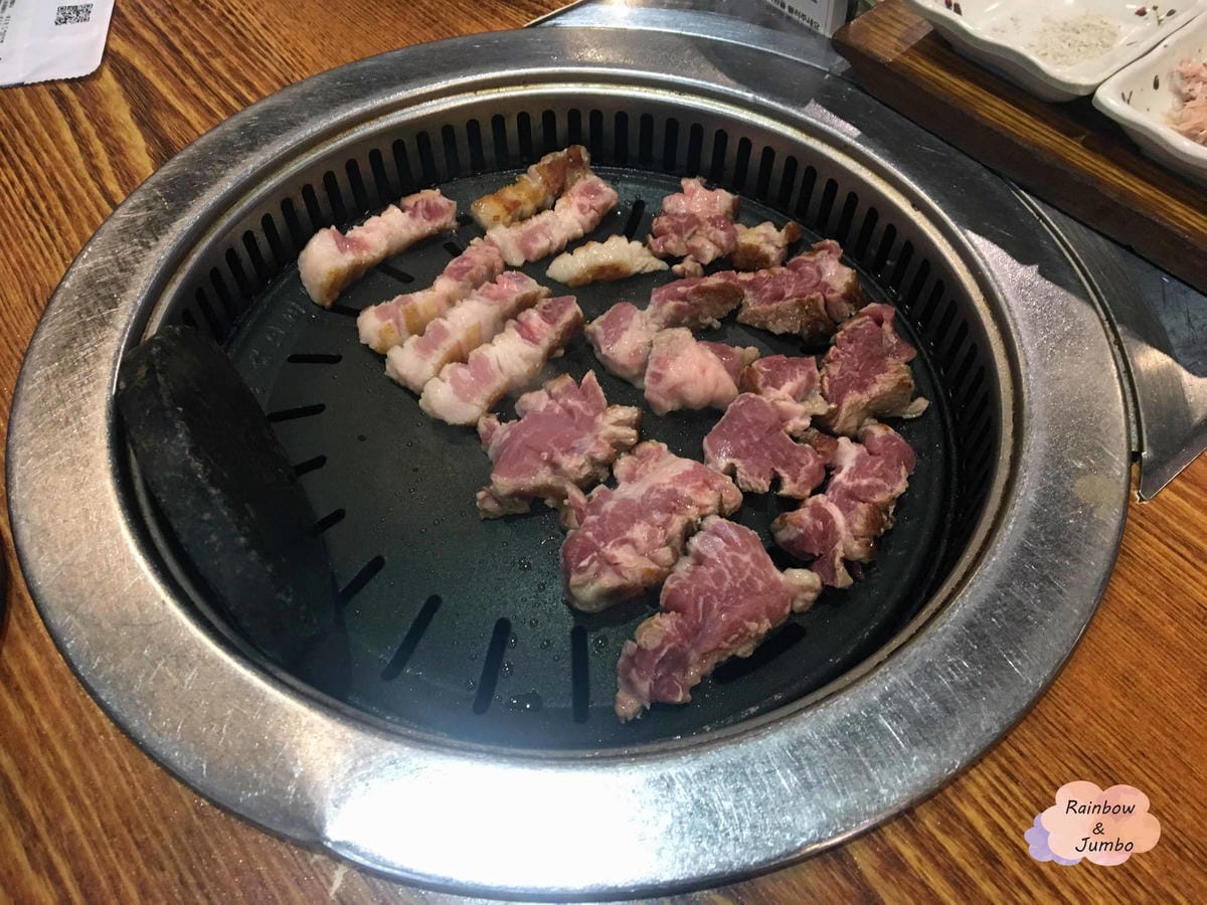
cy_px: 452
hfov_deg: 61.7
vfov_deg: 48.2
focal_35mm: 29
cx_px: 604
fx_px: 1011
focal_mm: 4.15
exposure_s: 1/30
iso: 125
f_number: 2.2
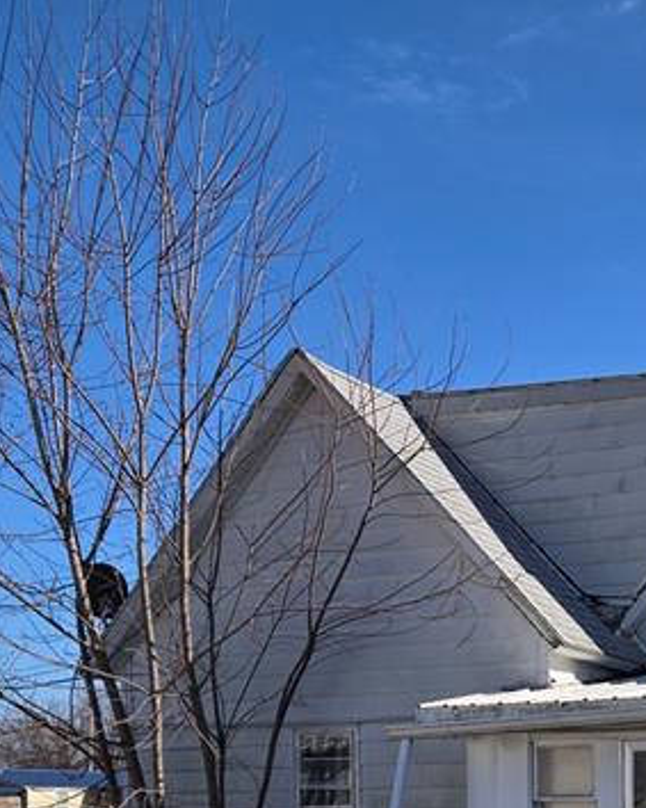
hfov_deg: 22.8
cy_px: 838
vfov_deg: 27.2
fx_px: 1554
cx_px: 600
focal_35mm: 65
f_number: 1.8
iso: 25
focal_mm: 5.4
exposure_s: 1/2186
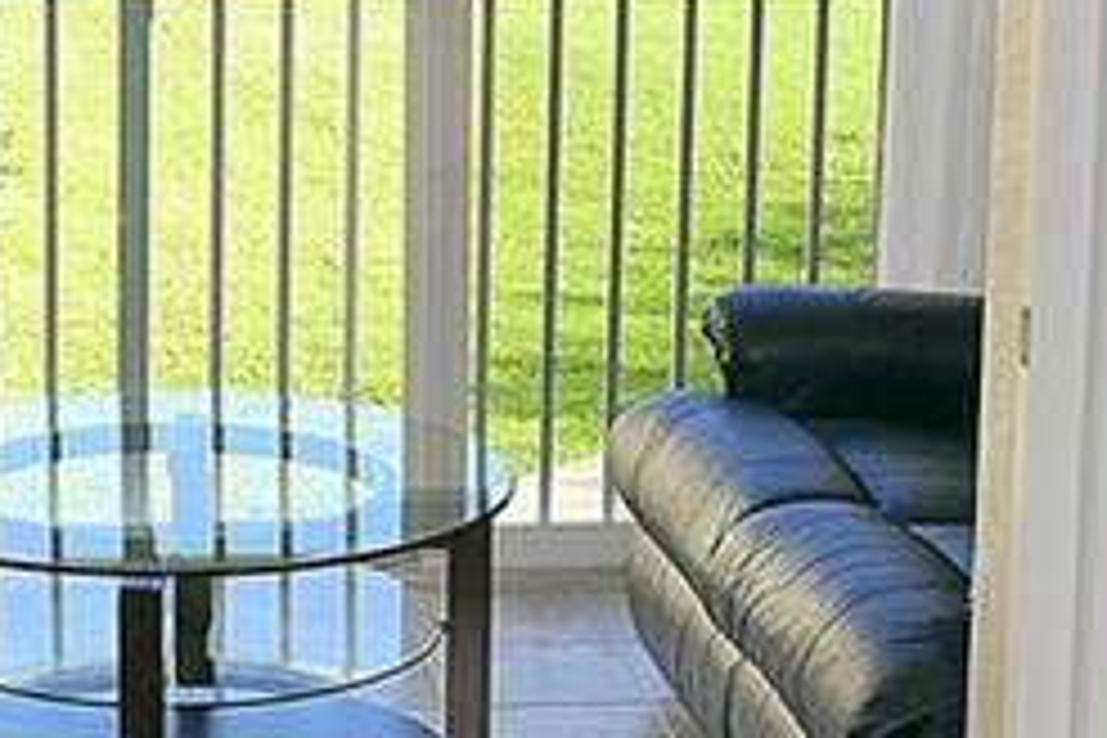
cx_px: 166
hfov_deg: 19.4
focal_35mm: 104
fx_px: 3198
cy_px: 184
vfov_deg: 13.1
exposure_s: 1/250
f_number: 2.8
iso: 125
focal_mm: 9.1
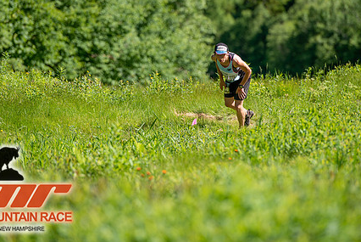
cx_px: 175
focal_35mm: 272
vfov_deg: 5.1
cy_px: 79
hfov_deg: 7.6
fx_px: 2730
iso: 100
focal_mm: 200
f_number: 3.5
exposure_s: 1/800
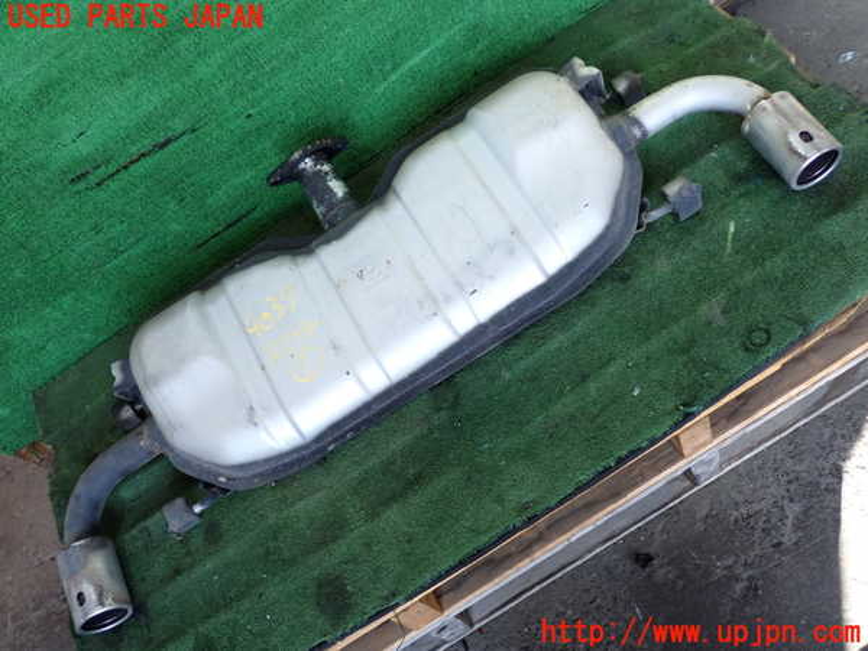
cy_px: 326
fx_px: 802
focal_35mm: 32
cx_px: 434
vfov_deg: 44.2
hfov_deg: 56.8
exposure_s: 1/125
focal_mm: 5.79
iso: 200
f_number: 2.4
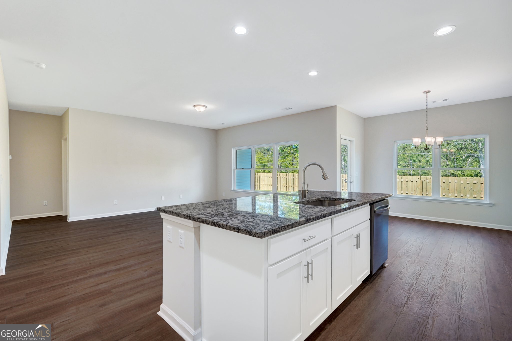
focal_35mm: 16
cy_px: 170
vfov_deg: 72.0
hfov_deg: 95.0
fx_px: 235
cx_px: 256
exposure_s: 1/50
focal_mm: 16.5
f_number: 9
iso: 320
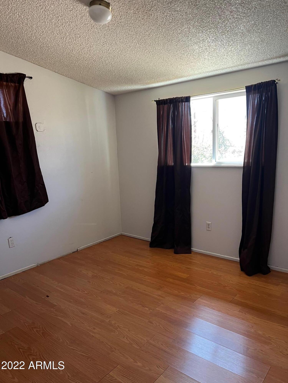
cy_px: 192
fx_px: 288
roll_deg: +2.9
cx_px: 144
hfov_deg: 53.1
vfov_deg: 67.3
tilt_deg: -6.2
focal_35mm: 26
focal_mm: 5.7
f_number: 1.5
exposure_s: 1/90
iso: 125
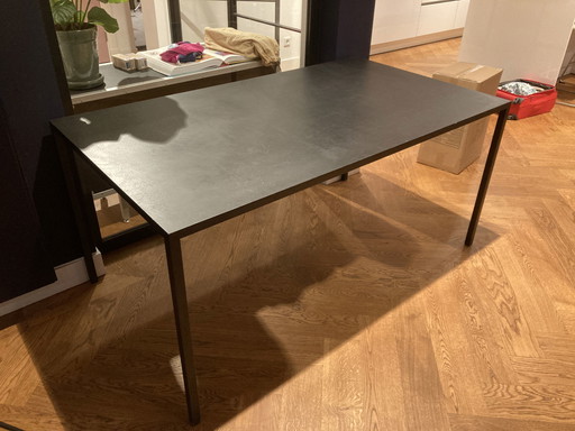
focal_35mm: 28
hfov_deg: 63.4
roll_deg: -0.3
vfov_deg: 49.7
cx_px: 288
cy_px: 216
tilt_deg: -31.3
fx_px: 465
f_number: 1.8
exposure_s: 1/33
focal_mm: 3.99
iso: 400
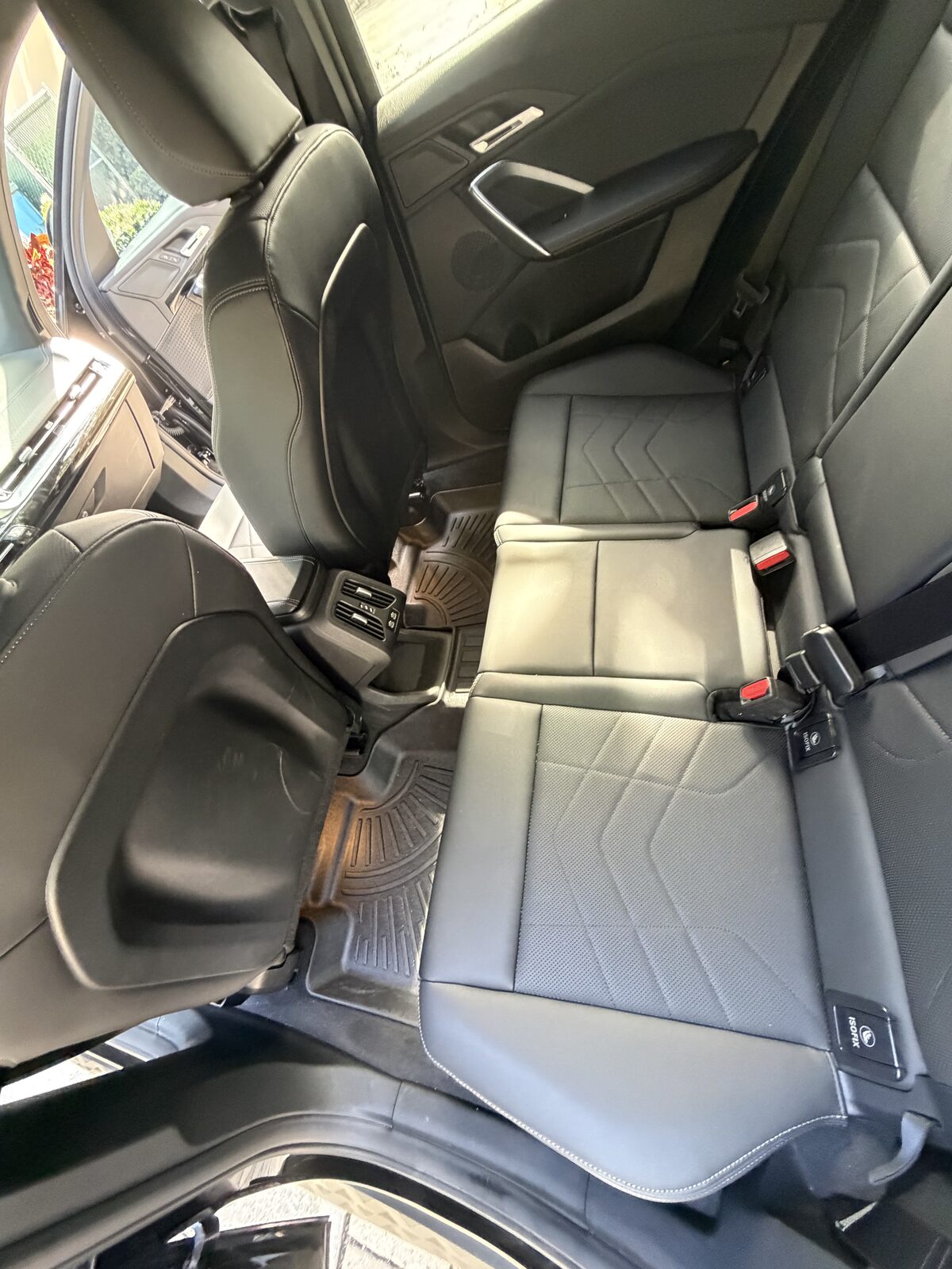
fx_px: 513
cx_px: 476
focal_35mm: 14
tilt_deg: -50.4
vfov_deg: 102.1
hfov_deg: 85.7
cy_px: 634
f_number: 2.2
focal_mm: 2.22
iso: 800
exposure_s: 1/60
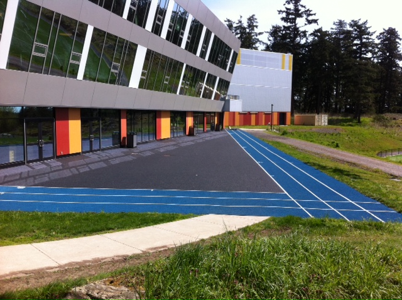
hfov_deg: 52.7
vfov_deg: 40.6
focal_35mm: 35
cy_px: 150
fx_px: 406
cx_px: 201
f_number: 2.8
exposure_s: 1/887
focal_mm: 3.85
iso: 80
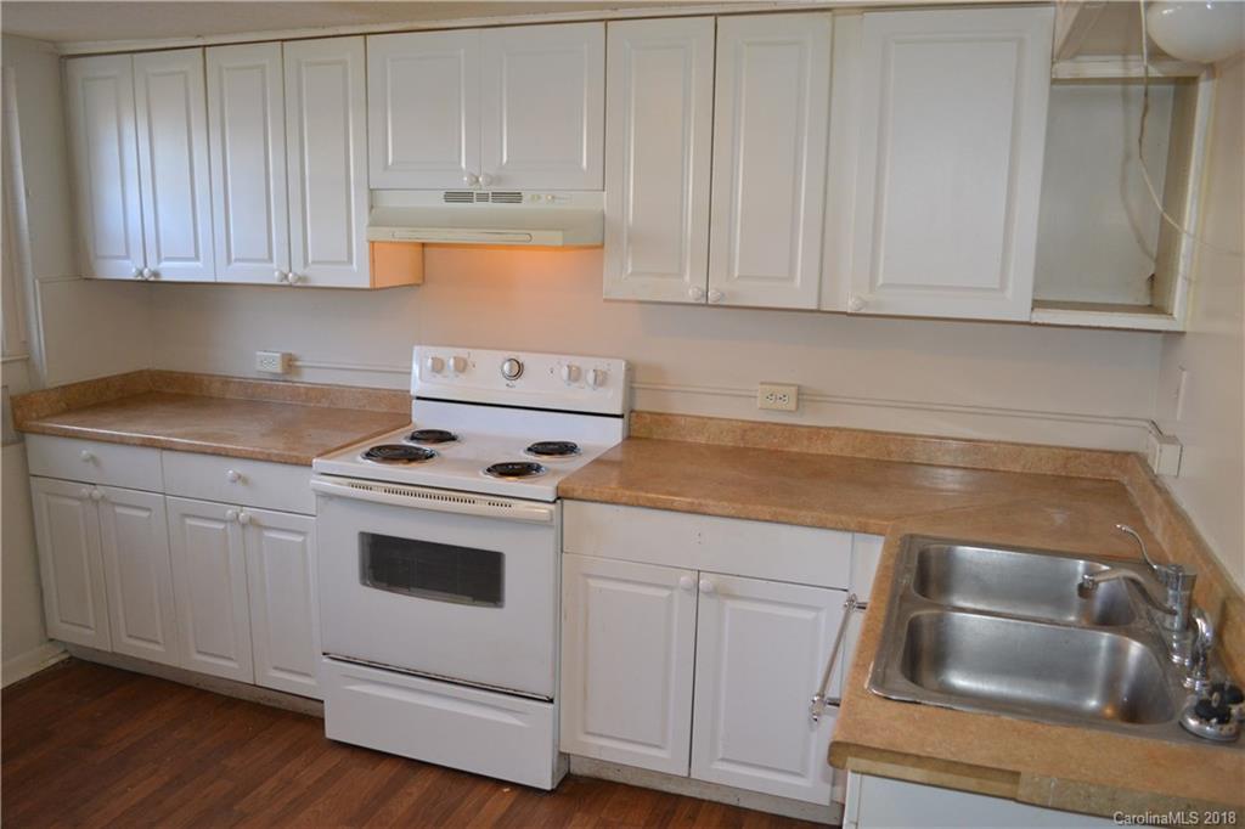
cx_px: 622
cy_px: 414
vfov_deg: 47.9
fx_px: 933
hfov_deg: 67.4
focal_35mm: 27
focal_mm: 18
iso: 900
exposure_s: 1/60
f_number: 3.5
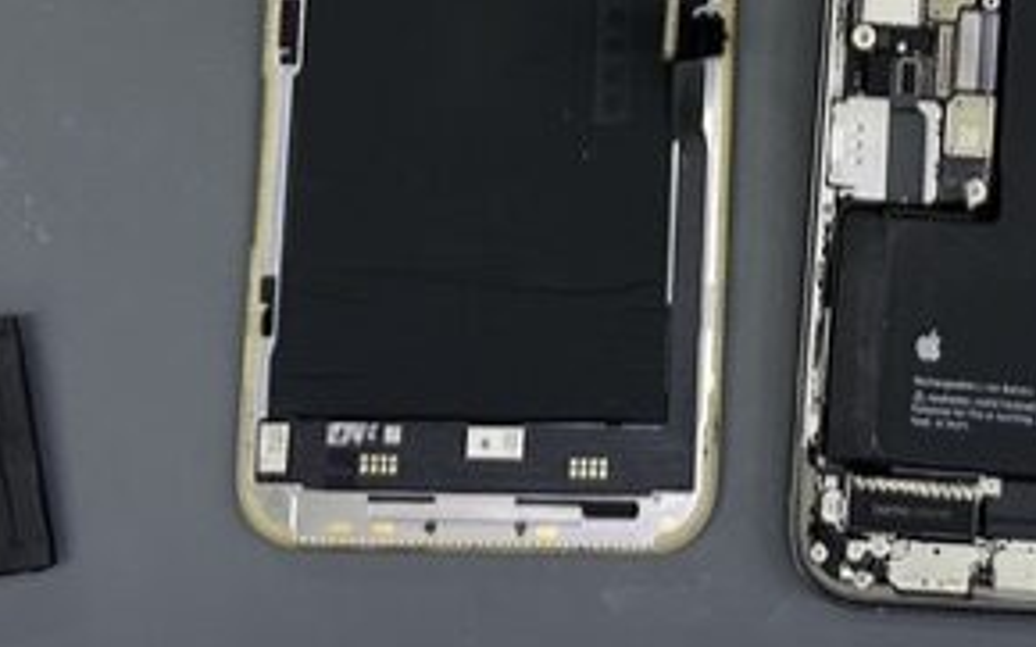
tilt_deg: -84.8
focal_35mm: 90
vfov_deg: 13.6
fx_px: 2540
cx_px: 768
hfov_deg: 22.8
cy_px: -349
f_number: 1.78
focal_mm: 6.86
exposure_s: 1/226
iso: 64
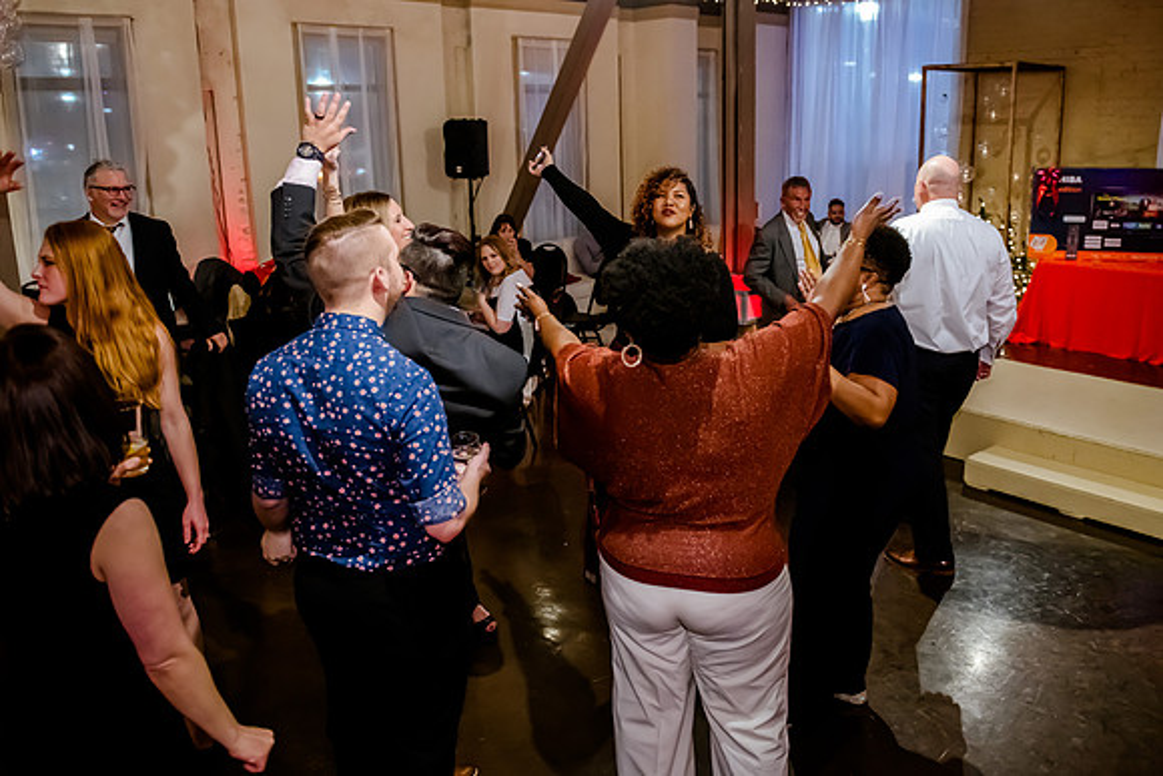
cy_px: 340
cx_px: 654
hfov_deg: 64.0
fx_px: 926
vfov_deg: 45.4
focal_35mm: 29
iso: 5000
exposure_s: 1/200
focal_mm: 24
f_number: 2.8
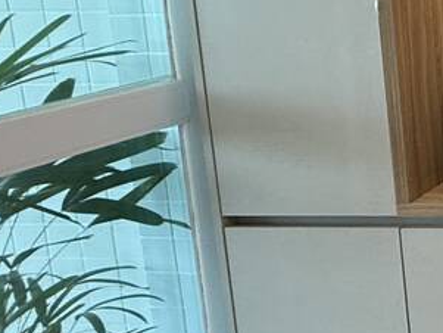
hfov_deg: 19.4
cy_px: 41
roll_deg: +1.1
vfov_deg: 21.5
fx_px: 858
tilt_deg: -8.5
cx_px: 849
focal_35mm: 67
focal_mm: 2.22
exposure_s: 1/60
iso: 200
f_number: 2.2
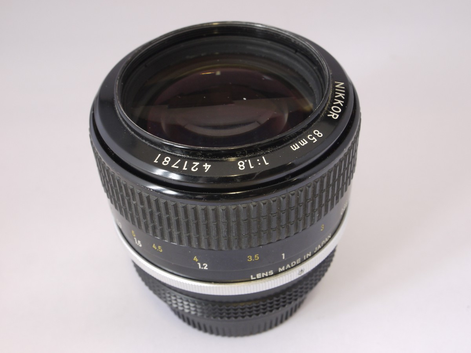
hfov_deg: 36.8
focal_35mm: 52
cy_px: 176
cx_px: 236
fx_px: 708
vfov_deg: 28.0
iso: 400
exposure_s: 1/10
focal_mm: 26
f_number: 10
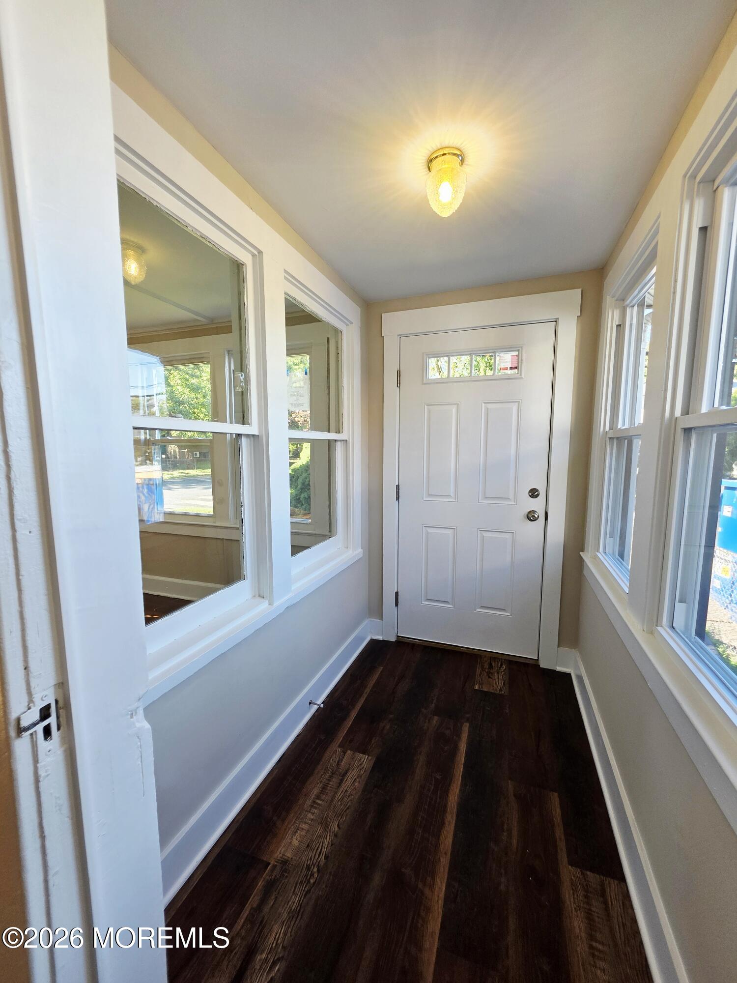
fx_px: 369
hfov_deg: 89.9
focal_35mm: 13
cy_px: 492
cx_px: 368
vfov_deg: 106.2
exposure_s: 1/120
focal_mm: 2.2
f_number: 1.9
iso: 64
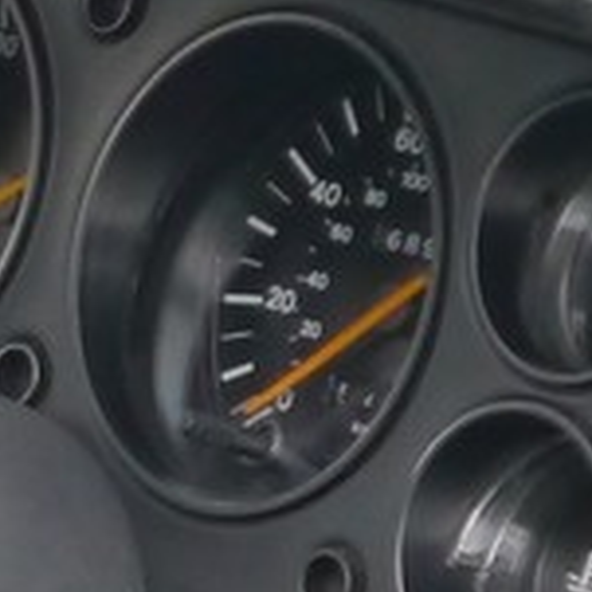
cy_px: 1392
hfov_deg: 4.0
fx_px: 7991
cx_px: -1513
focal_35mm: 413
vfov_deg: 4.2
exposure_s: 1/40
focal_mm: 22
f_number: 4.4
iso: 800
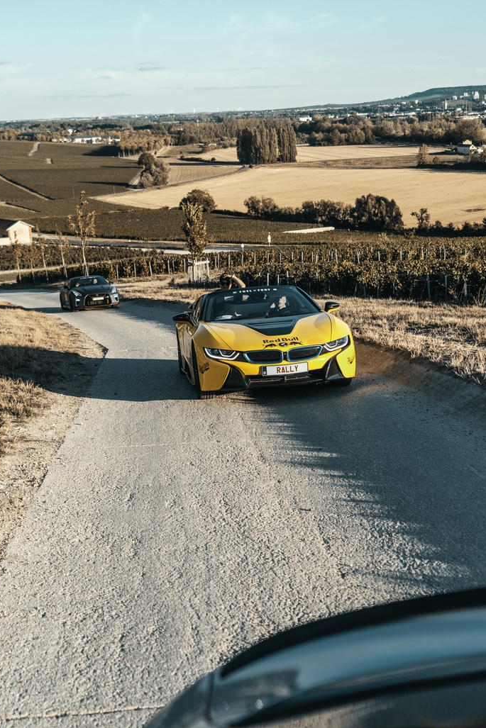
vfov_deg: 42.6
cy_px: 308
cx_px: 286
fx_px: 931
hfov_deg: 29.2
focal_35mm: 46
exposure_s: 1/2000
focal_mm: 35
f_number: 2.8
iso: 400
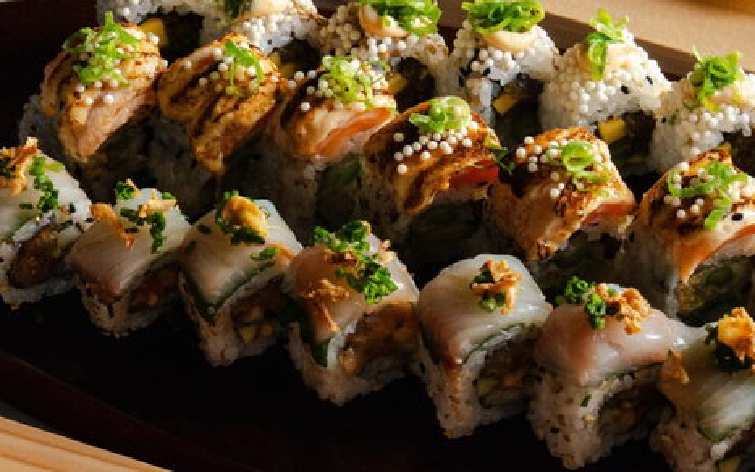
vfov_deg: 6.6
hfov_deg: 10.5
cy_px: 339
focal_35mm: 199
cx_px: 407
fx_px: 4095
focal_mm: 57
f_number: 8
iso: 1000
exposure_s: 1/200
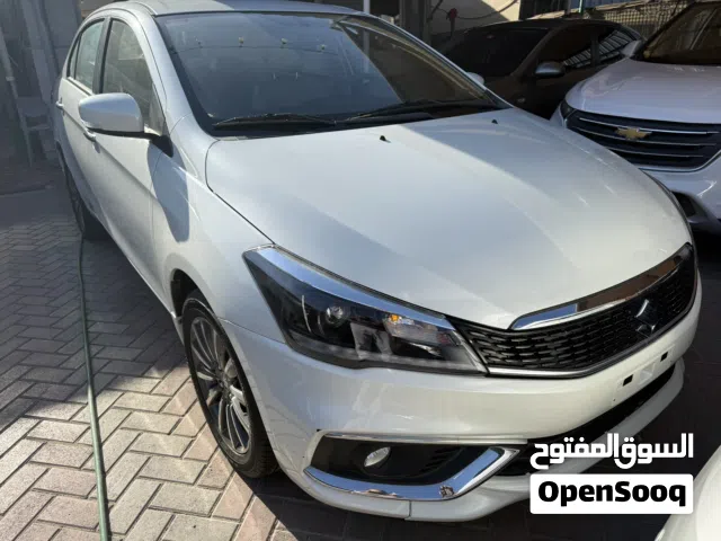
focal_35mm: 24
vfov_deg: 56.8
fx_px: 500
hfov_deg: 71.6
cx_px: 360
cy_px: 270
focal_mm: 6.76
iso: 80
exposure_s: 1/3953
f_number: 1.78
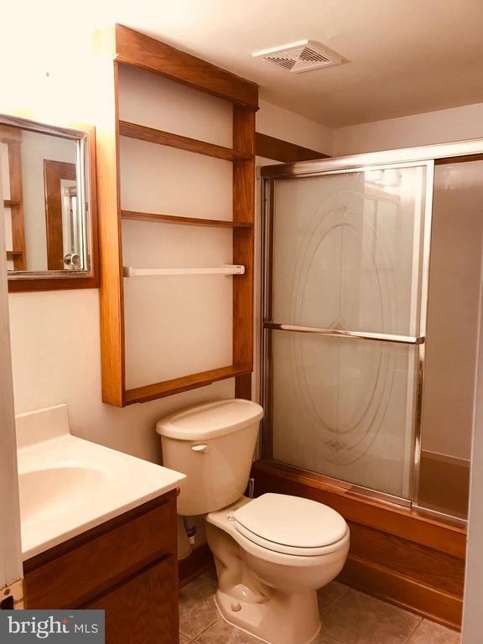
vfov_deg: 63.4
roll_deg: +0.0
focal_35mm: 28
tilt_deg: -5.6
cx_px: 242
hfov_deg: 49.7
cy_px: 322
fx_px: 521
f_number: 1.8
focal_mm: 3.99
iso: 40
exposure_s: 1/30
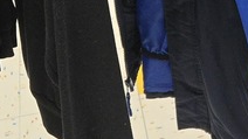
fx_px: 795
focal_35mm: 121
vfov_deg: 9.7
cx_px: 336
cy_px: -83
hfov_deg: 16.6
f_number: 1.8
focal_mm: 5.4
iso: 160
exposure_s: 1/120
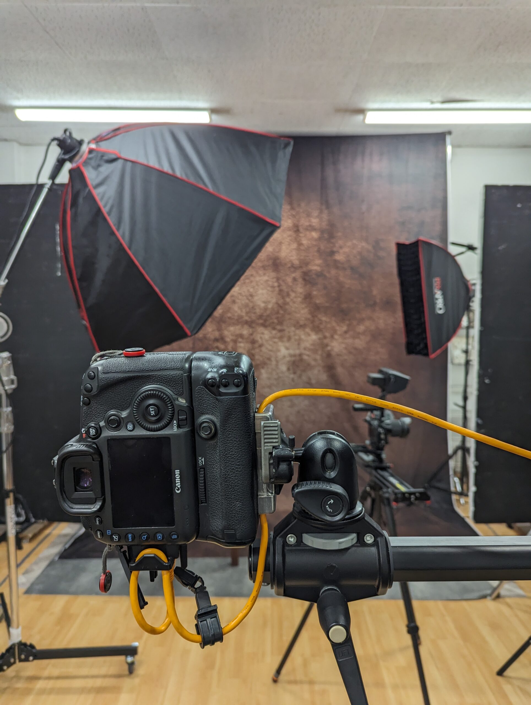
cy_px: 352
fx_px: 490
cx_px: 266
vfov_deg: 71.5
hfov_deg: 56.9
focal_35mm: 24
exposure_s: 1/248
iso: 266
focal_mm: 6.81
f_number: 1.85
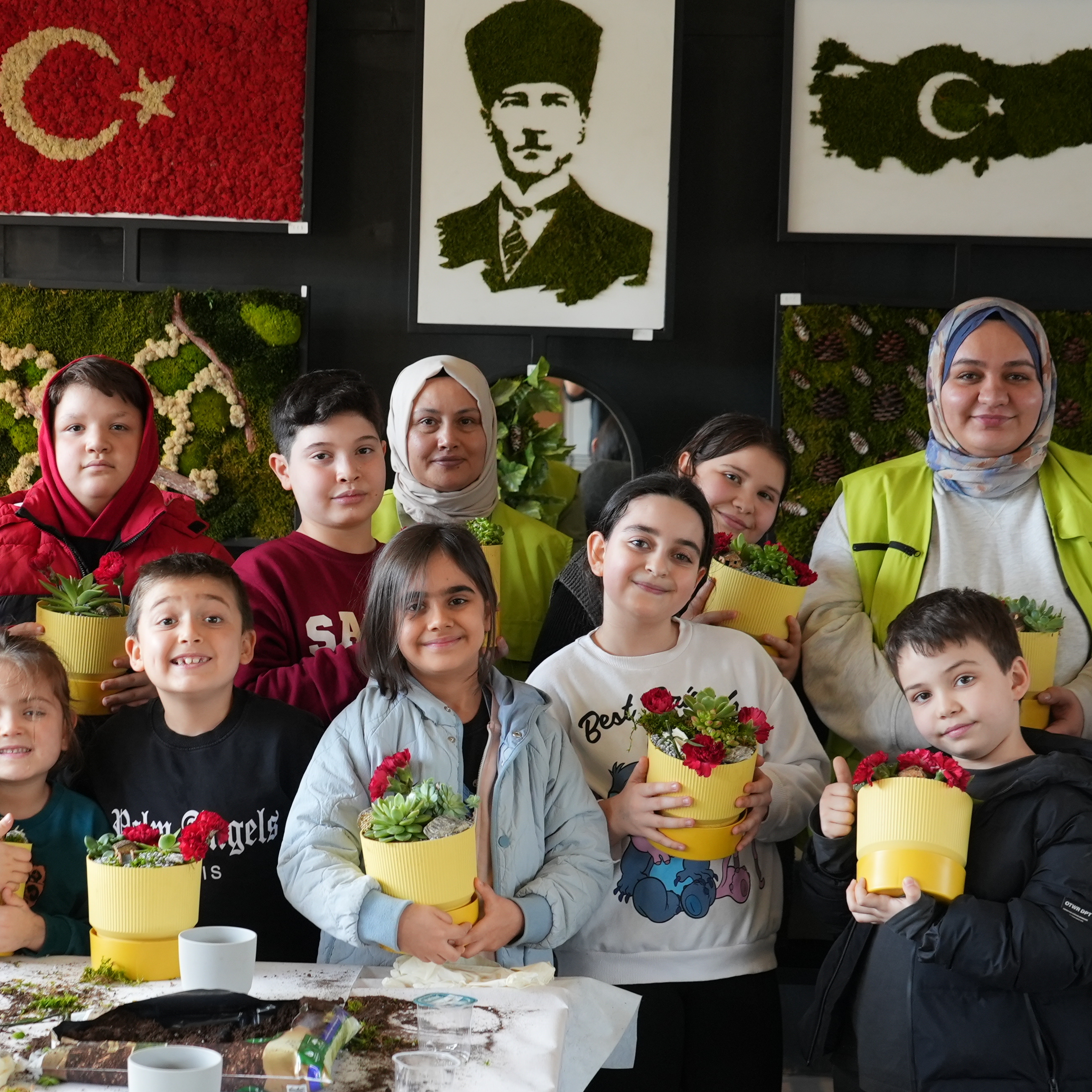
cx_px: 399
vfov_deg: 24.0
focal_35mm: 72
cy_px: 500
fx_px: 2570
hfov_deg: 23.9
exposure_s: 1/125
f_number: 5.6
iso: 2500
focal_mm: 52
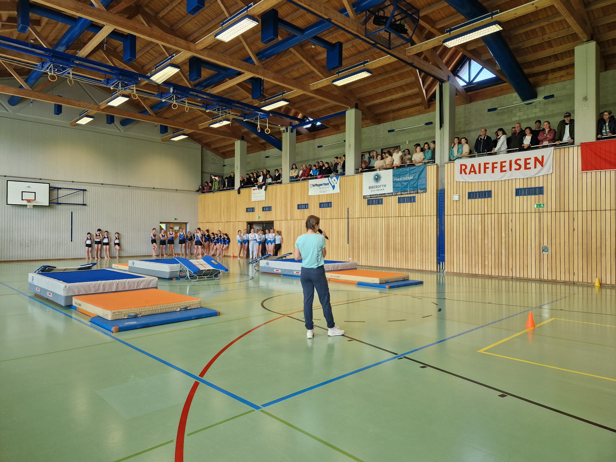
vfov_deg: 58.9
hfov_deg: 73.9
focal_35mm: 23
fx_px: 409
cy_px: 231
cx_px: 308
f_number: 1.8
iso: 80
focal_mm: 5.4
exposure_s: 1/100
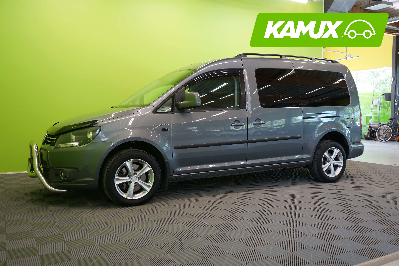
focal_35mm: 31
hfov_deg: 60.3
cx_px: 200
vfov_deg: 42.3
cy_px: 133
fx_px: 344
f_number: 5
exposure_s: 1/30
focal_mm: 31
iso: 400
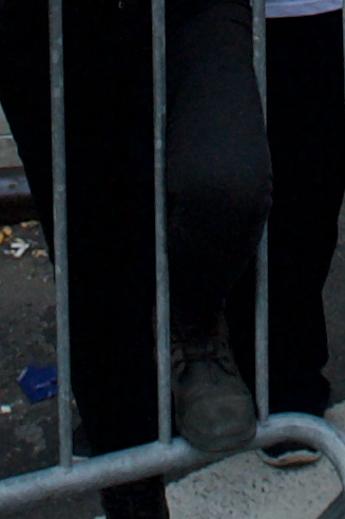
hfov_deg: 6.6
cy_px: -665
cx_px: 411
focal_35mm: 208
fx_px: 2992
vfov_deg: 9.0
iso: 800
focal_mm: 24
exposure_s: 1/640
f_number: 6.3
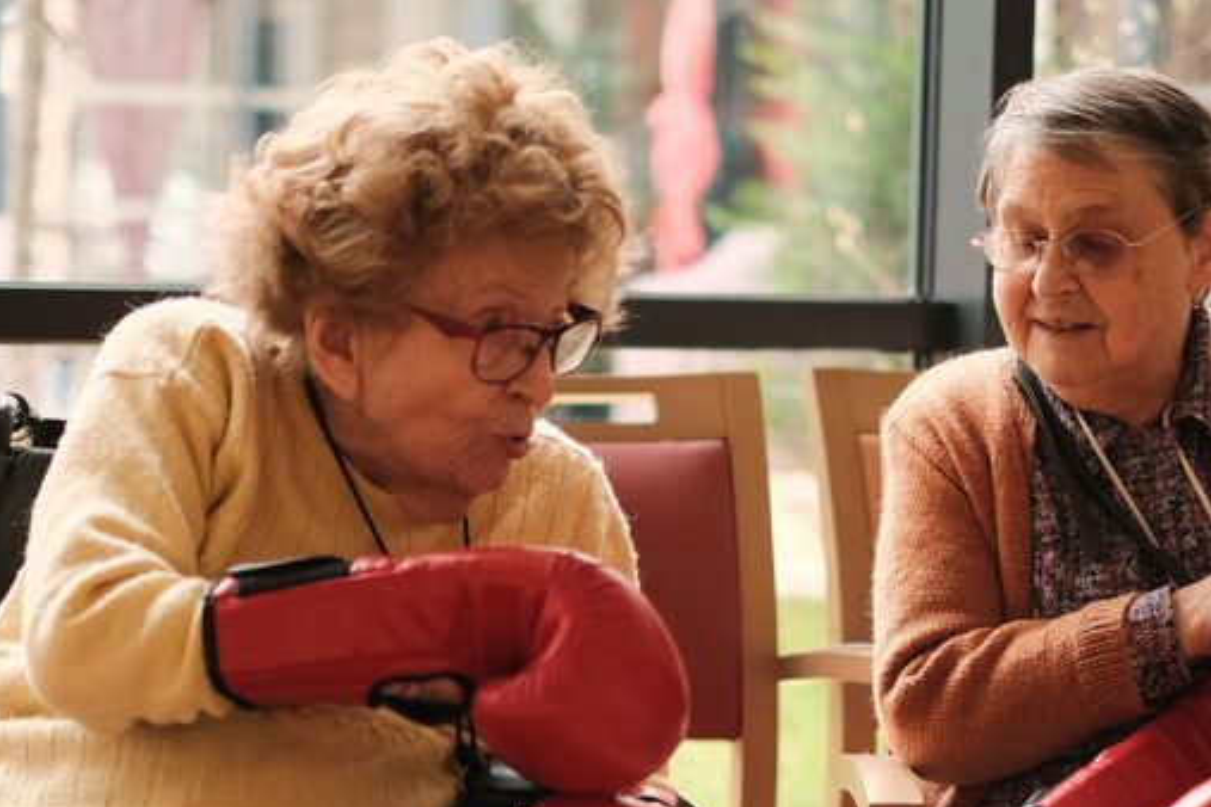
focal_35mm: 107
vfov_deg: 12.7
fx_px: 3599
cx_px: 831
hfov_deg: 19.0
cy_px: 717
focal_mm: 35
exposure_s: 1/640
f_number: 1.6
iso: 1250
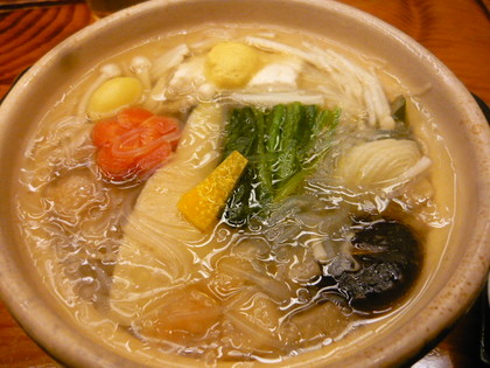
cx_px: 245
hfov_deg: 55.4
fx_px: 467
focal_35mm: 33
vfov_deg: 42.9
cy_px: 184
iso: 400
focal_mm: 5.5
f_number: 2.8
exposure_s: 1/15
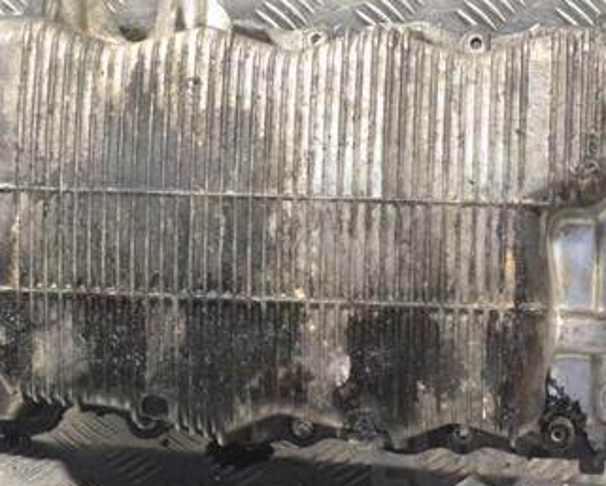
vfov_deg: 15.4
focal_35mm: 100
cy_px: 210
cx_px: 336
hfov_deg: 19.2
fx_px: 1794
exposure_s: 1/160
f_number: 6.3
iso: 3200
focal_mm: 38
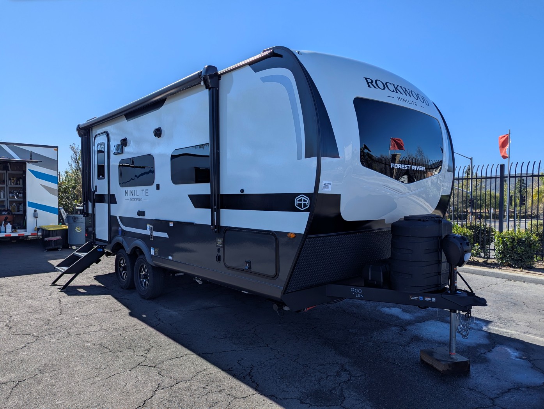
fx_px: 378
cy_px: 204
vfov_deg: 56.9
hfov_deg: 71.5
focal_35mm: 24
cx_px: 272
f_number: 1.85
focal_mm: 6.81
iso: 43
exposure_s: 1/2058
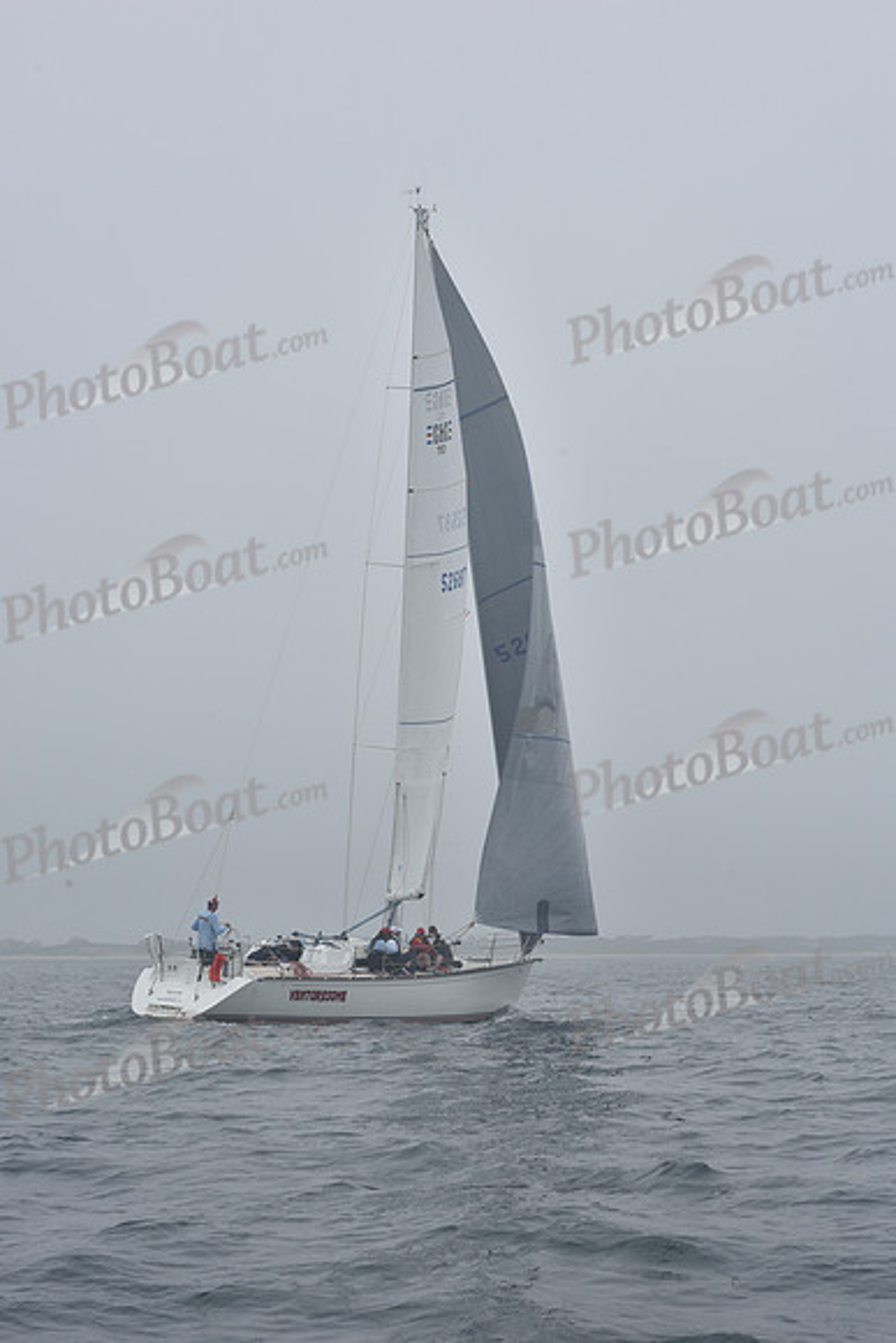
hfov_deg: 19.5
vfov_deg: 28.8
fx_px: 2612
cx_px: 448
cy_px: 672
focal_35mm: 70
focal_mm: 70
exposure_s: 1/800
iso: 250
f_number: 13
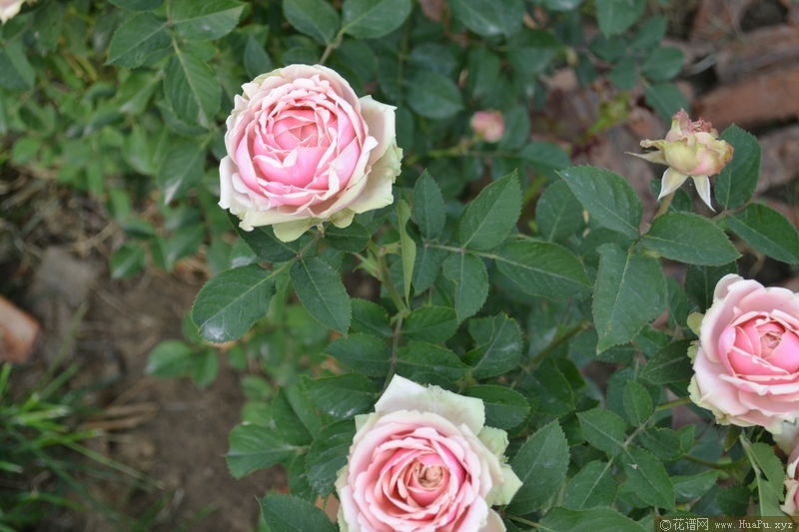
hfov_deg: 33.4
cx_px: 400
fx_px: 1331
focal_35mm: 60
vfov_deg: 22.6
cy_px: 266
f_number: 5.6
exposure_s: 1/125
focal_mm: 40
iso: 160
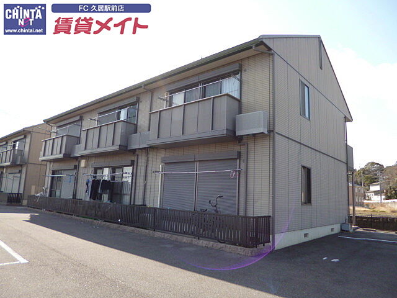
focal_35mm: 24
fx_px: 275
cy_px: 149
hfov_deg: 71.6
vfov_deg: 56.8
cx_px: 198
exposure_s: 1/800
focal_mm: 4.3
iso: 100
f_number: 2.5
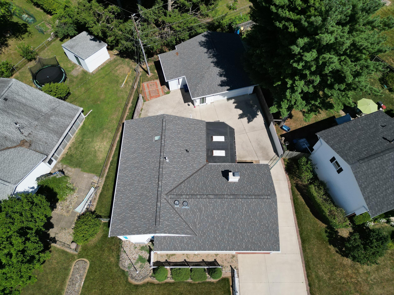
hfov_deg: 71.6
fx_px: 273
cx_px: 197
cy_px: 148
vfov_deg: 56.8
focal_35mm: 24
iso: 140
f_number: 1.7
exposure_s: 1/5000
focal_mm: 6.72
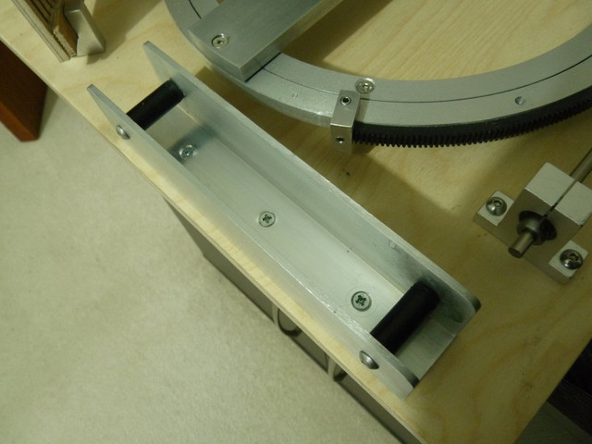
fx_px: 462
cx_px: 296
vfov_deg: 51.4
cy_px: 222
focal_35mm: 27
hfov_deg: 65.3
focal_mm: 4.8
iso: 400
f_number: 3.2
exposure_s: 1/8
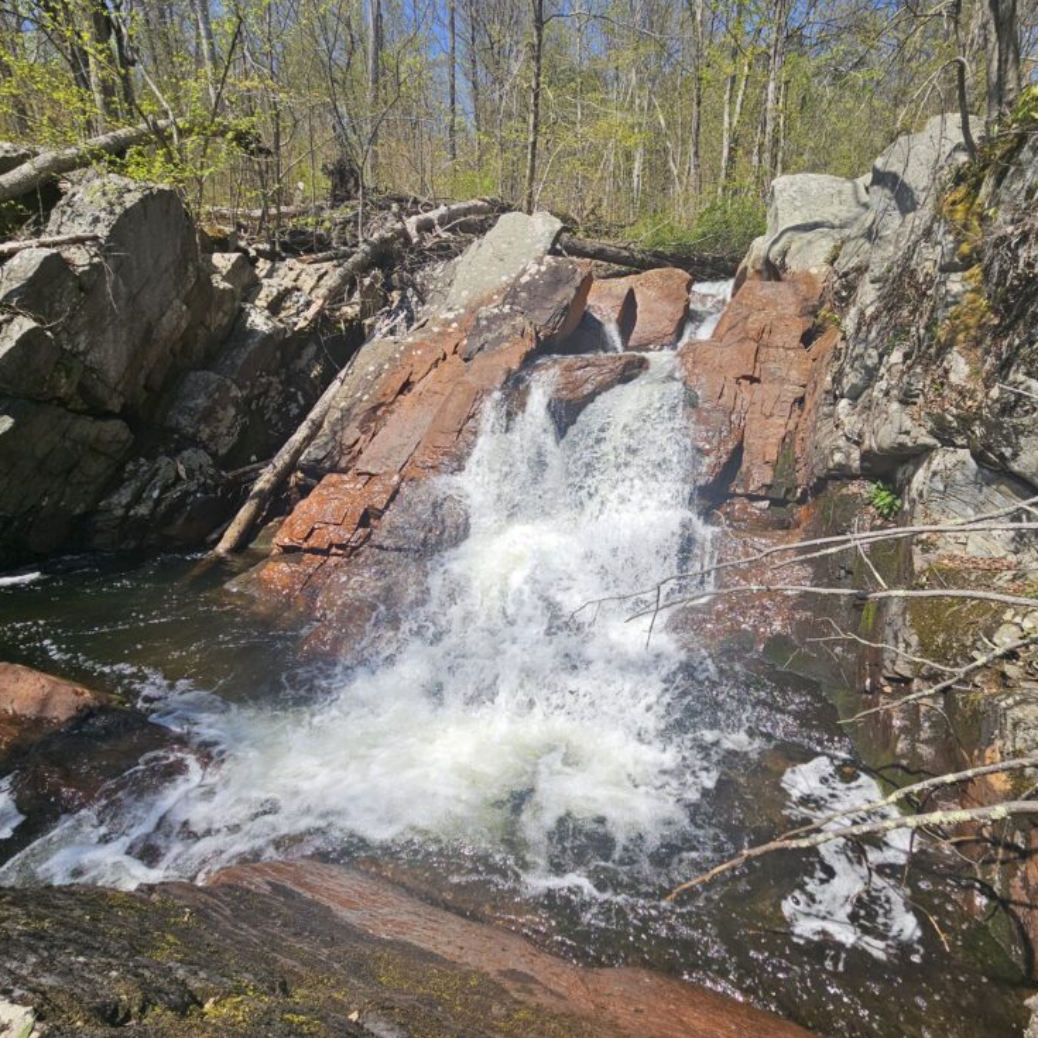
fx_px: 543
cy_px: 513
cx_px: 545
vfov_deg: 87.4
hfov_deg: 87.4
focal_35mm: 16
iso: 50
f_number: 2.2
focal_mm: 2.2
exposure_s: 1/1728
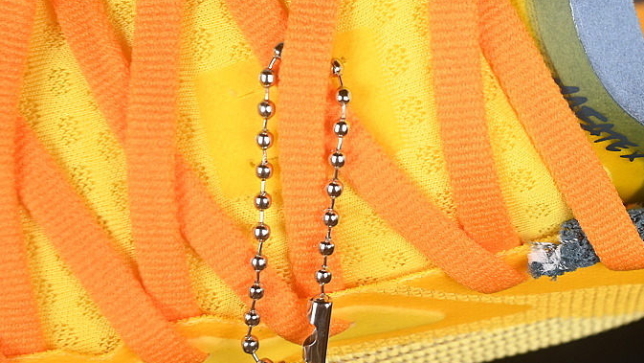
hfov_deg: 16.9
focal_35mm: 126
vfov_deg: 9.6
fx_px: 2152
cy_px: 48
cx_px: 494
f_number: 7.1
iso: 160
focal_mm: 50
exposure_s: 1/80
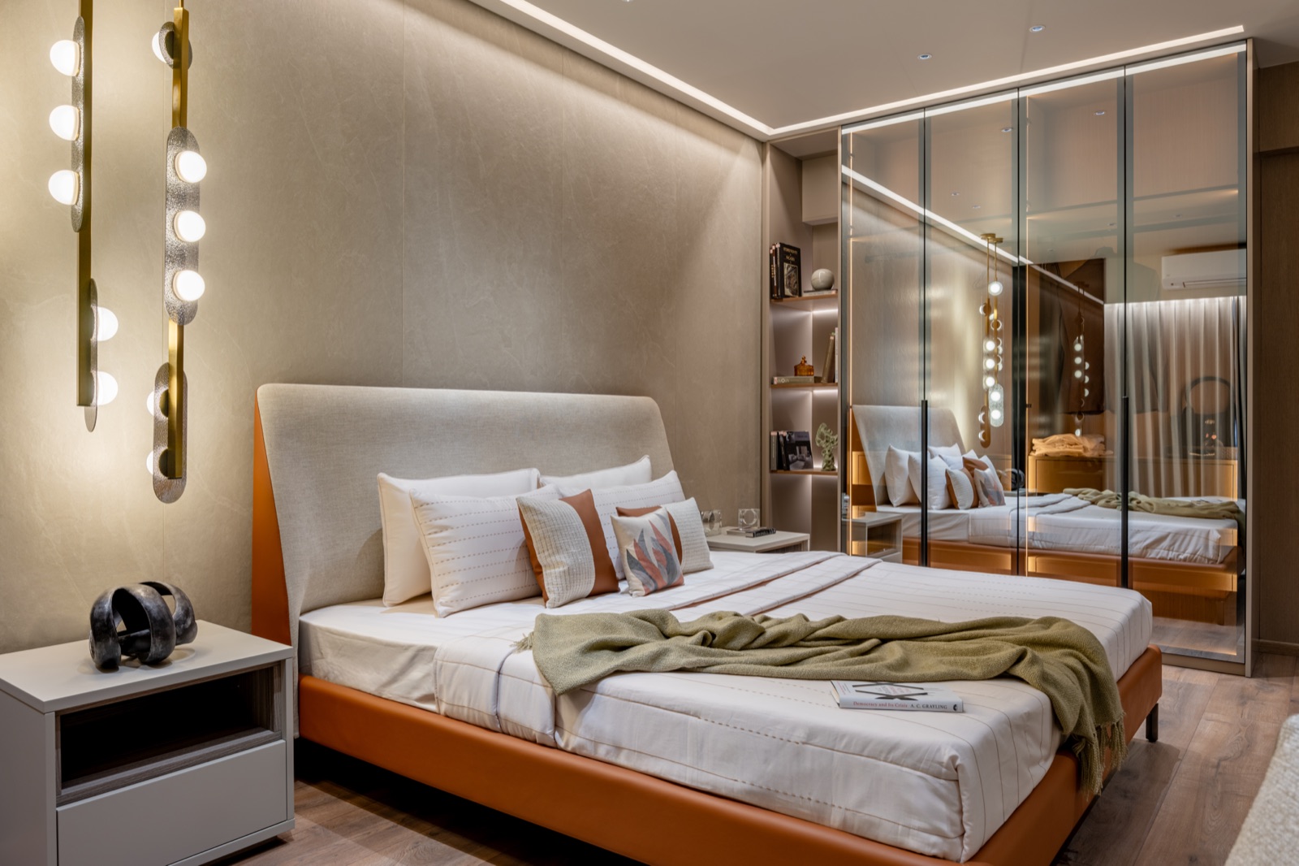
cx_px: 650
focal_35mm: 23
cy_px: 433
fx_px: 830
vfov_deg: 55.1
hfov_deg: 76.1
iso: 100
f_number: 8
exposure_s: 1/30
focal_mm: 23
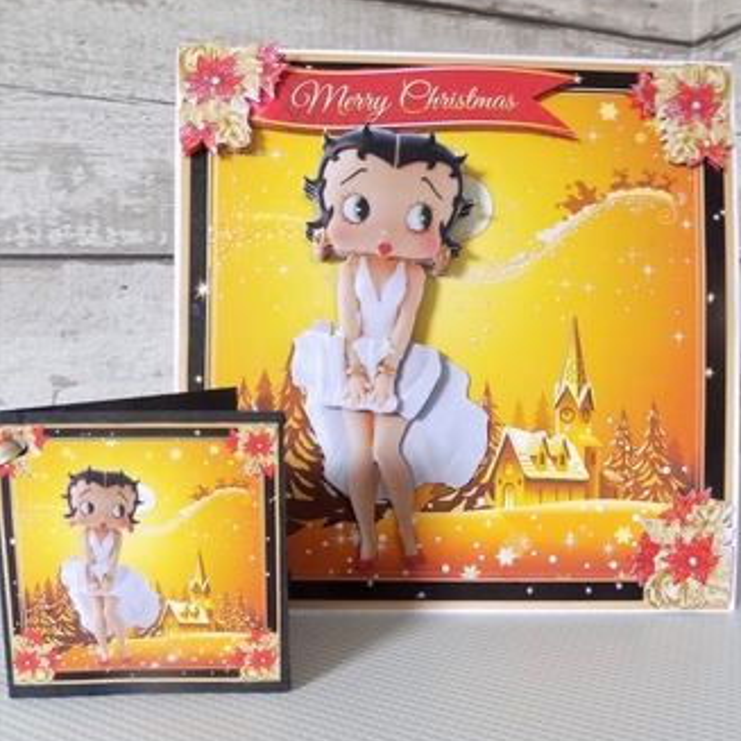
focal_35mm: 28
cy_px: 412
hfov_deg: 57.3
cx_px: 380
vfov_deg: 57.2
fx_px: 678
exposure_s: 1/15
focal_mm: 4
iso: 400
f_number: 3.1
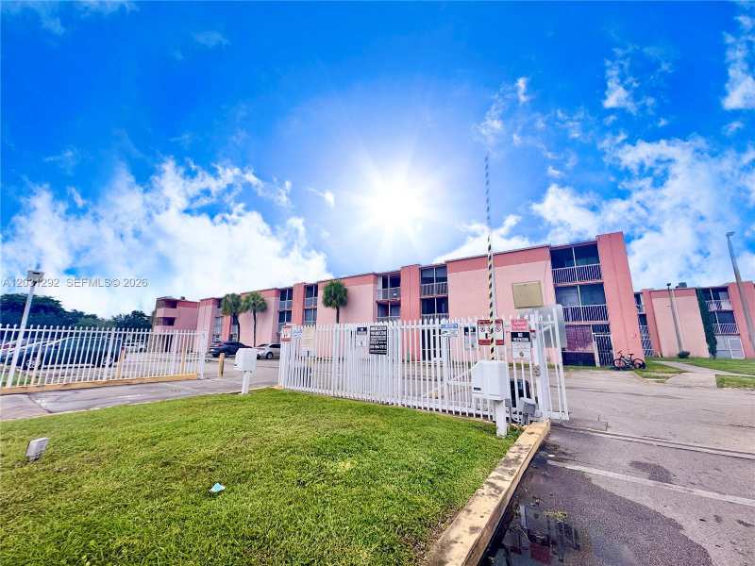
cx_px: 378
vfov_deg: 85.7
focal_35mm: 14
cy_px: 283
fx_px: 305
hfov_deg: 102.1
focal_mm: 2.22
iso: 50
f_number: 2.2
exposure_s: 1/1595
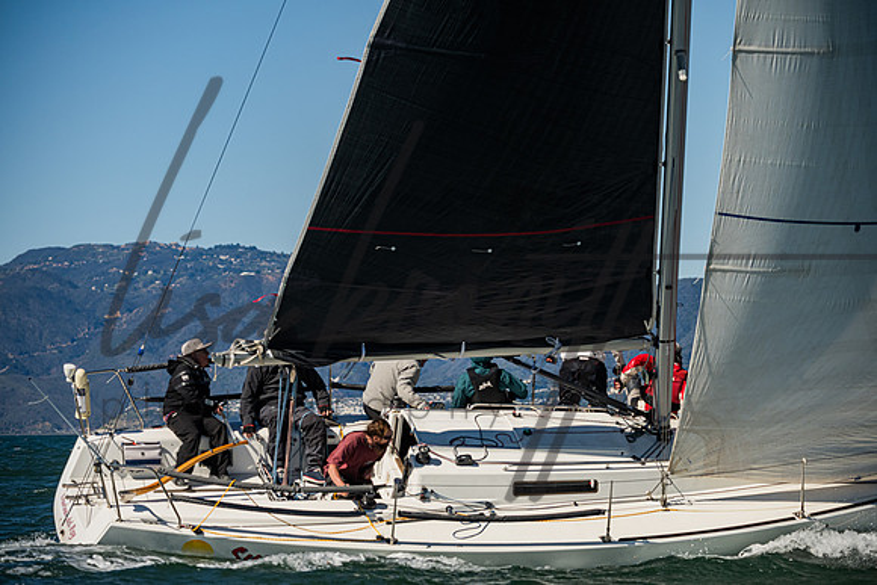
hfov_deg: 11.4
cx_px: 438
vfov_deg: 7.6
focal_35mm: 180
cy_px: 292
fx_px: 4386
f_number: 5.6
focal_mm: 180
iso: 400
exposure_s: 1/6400
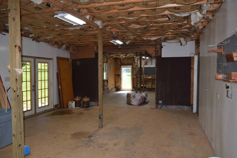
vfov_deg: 47.9
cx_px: 118
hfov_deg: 67.4
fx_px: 178
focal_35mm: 27
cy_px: 79
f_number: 5.6
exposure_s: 1/125
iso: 140
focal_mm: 18
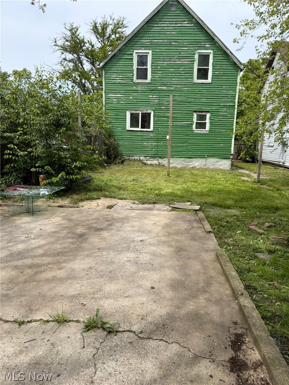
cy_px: 192
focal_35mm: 26
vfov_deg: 67.3
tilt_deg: -10.7
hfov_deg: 53.1
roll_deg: -1.7
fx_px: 289
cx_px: 144
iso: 50
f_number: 1.6
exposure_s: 1/1848
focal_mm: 5.96
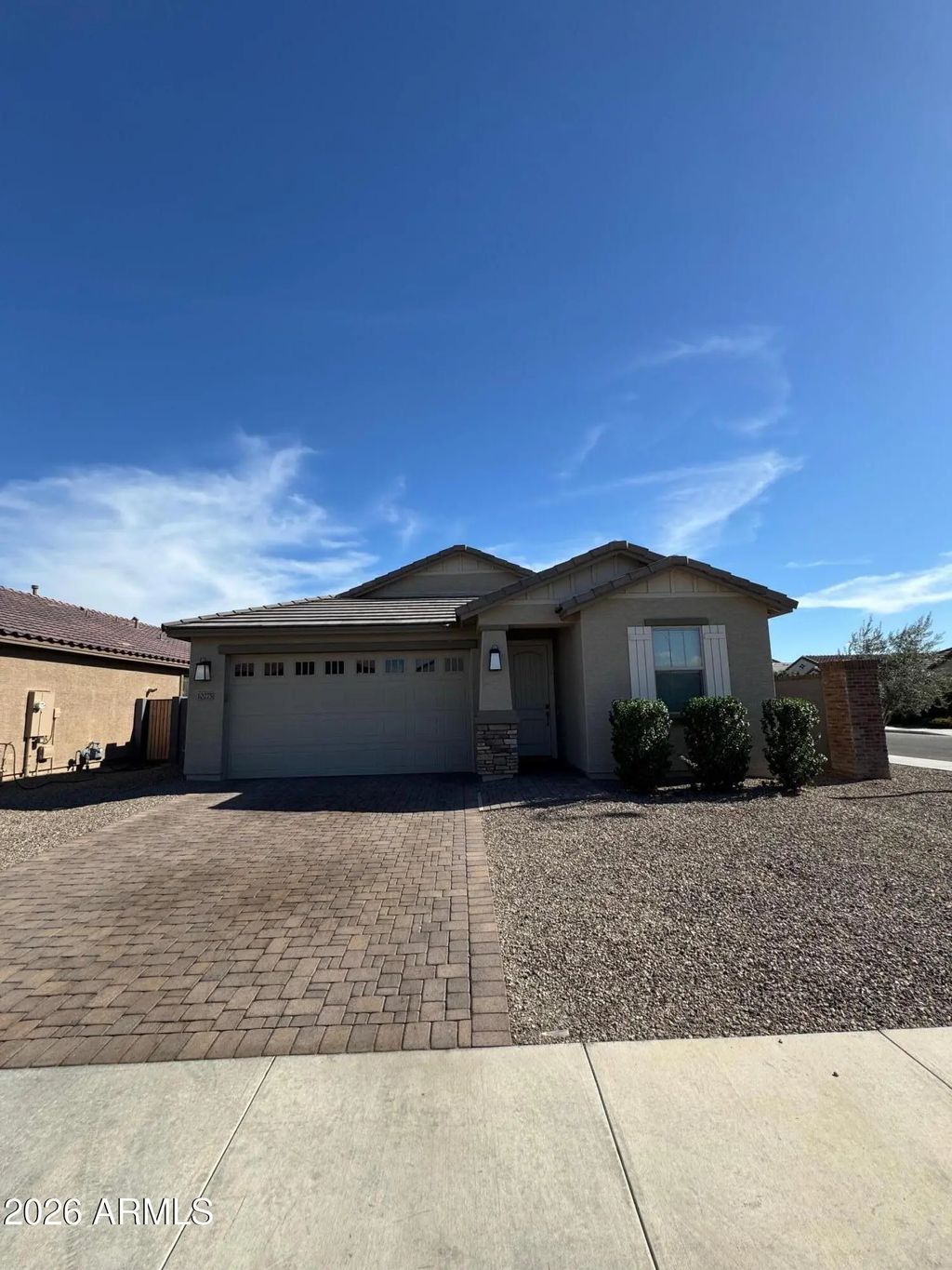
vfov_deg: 102.1
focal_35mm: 14
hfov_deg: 85.7
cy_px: 635
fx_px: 513
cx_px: 476
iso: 40
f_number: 2.2
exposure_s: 1/1236
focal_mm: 2.22
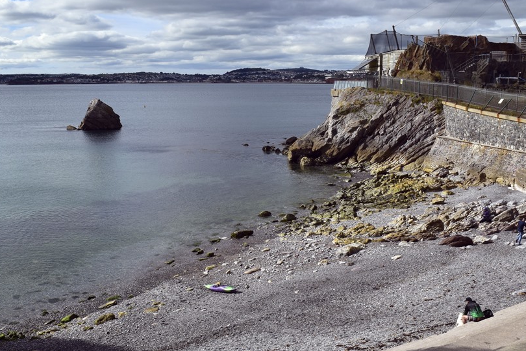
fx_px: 584
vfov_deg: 33.4
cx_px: 267
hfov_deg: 48.5
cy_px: 190
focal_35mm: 40
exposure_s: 1/500
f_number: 11
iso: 280
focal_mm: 18
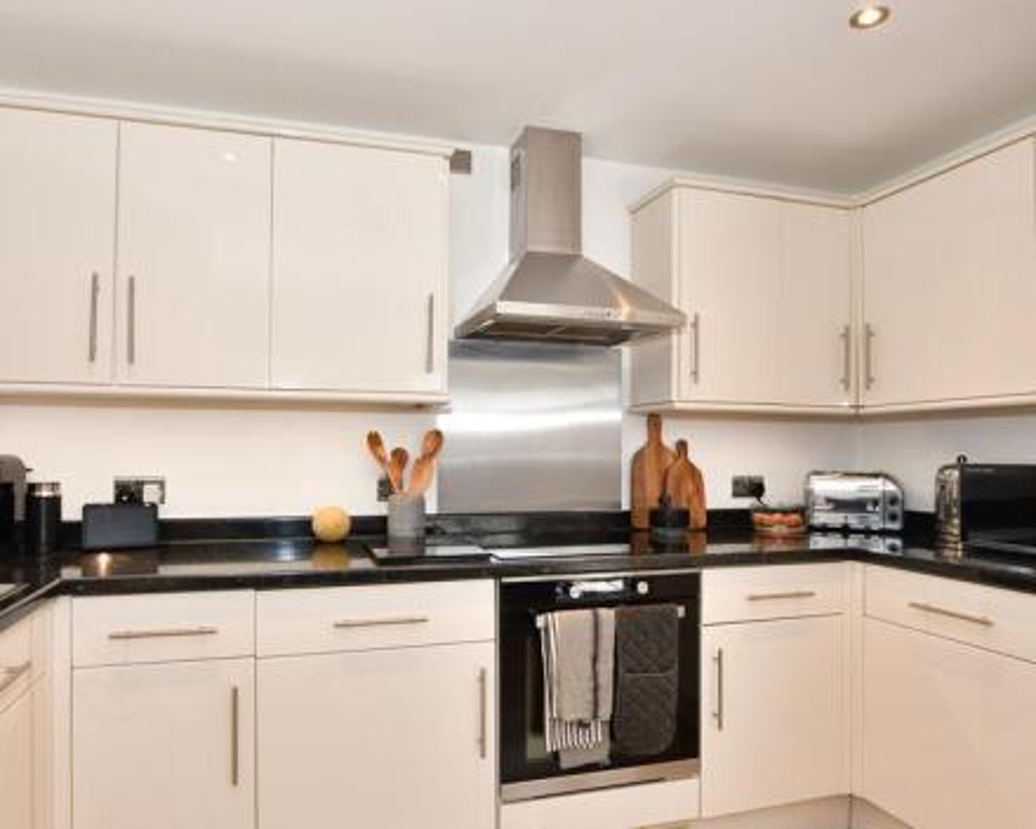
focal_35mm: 21
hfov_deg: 77.5
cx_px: 471
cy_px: 437
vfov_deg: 65.5
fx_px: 644
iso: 200
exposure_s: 1/6
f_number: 8
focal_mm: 10
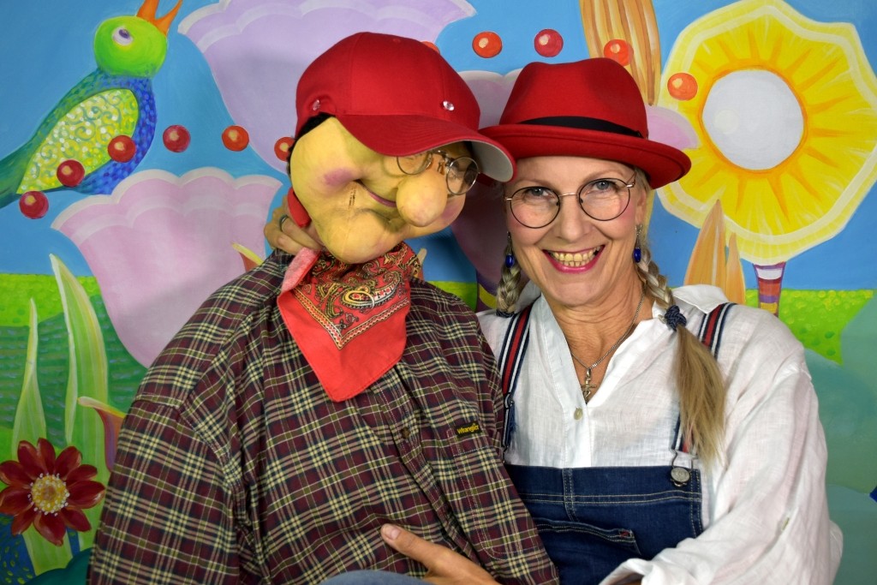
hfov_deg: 53.1
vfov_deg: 36.9
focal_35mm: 36
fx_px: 877
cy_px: 292
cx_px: 438
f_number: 5
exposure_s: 1/100
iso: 400
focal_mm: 24
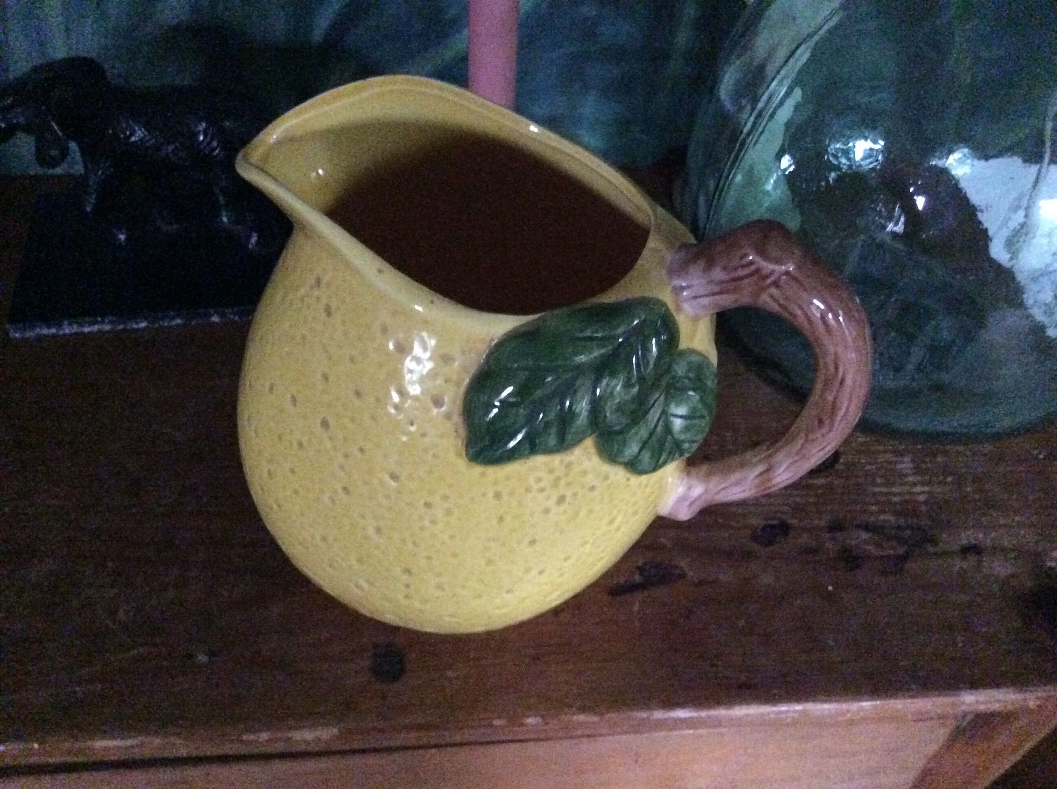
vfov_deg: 44.1
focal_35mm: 32
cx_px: 528
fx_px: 976
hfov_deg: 56.9
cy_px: 394
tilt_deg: -47.5
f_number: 2.4
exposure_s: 1/17
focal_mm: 3.3
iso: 800
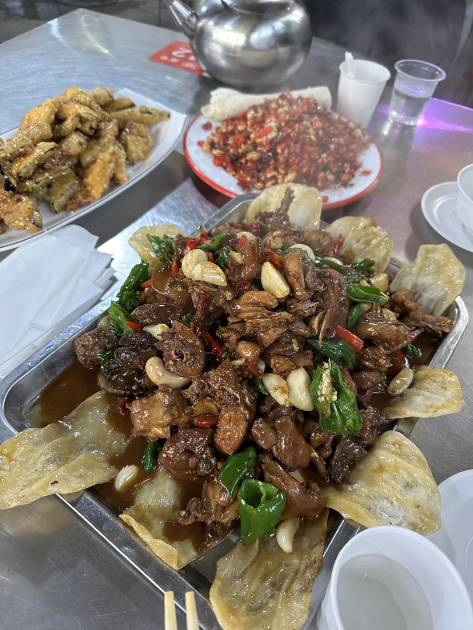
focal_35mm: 24
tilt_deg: -50.8
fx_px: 437
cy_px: 315
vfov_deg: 71.6
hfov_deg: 56.8
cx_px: 236
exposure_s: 1/50
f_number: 1.78
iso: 400
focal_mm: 6.86
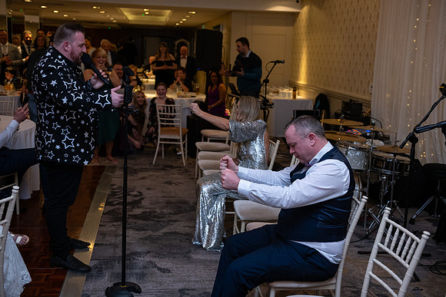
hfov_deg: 44.5
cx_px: 223
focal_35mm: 44
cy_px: 148
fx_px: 545
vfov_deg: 30.5
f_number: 3.5
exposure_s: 1/160
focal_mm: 44
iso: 1000
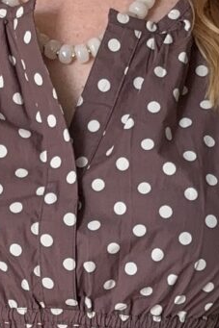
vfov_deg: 10.0
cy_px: 415
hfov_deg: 6.8
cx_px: 52
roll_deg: +0.3
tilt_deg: -10.4
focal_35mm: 203
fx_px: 1854
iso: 80
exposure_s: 1/121
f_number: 1.6
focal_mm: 5.96
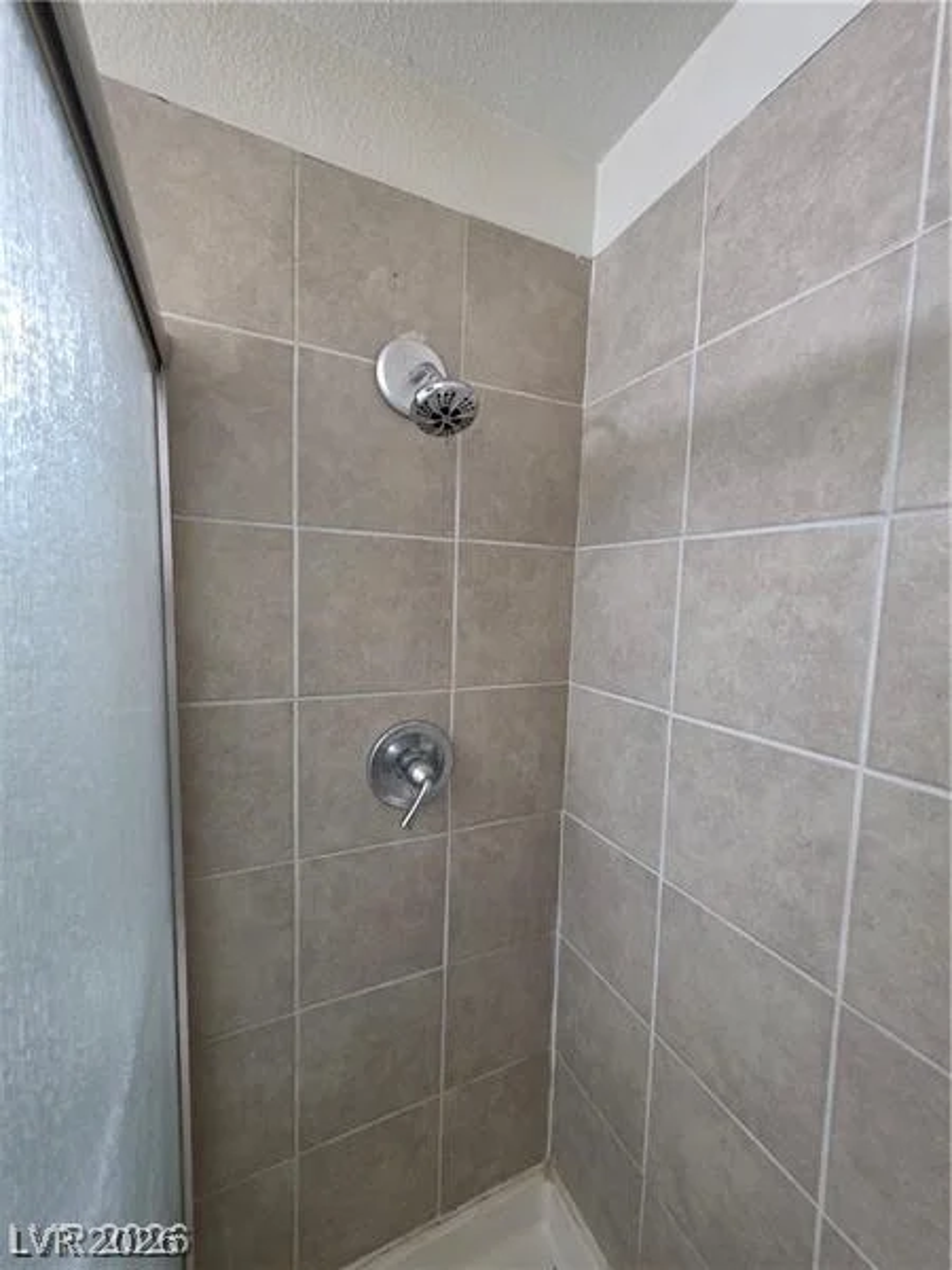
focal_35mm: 13
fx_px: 477
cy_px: 635
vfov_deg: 106.2
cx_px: 476
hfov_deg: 89.9
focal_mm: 2.2
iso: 200
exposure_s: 1/60
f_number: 1.9
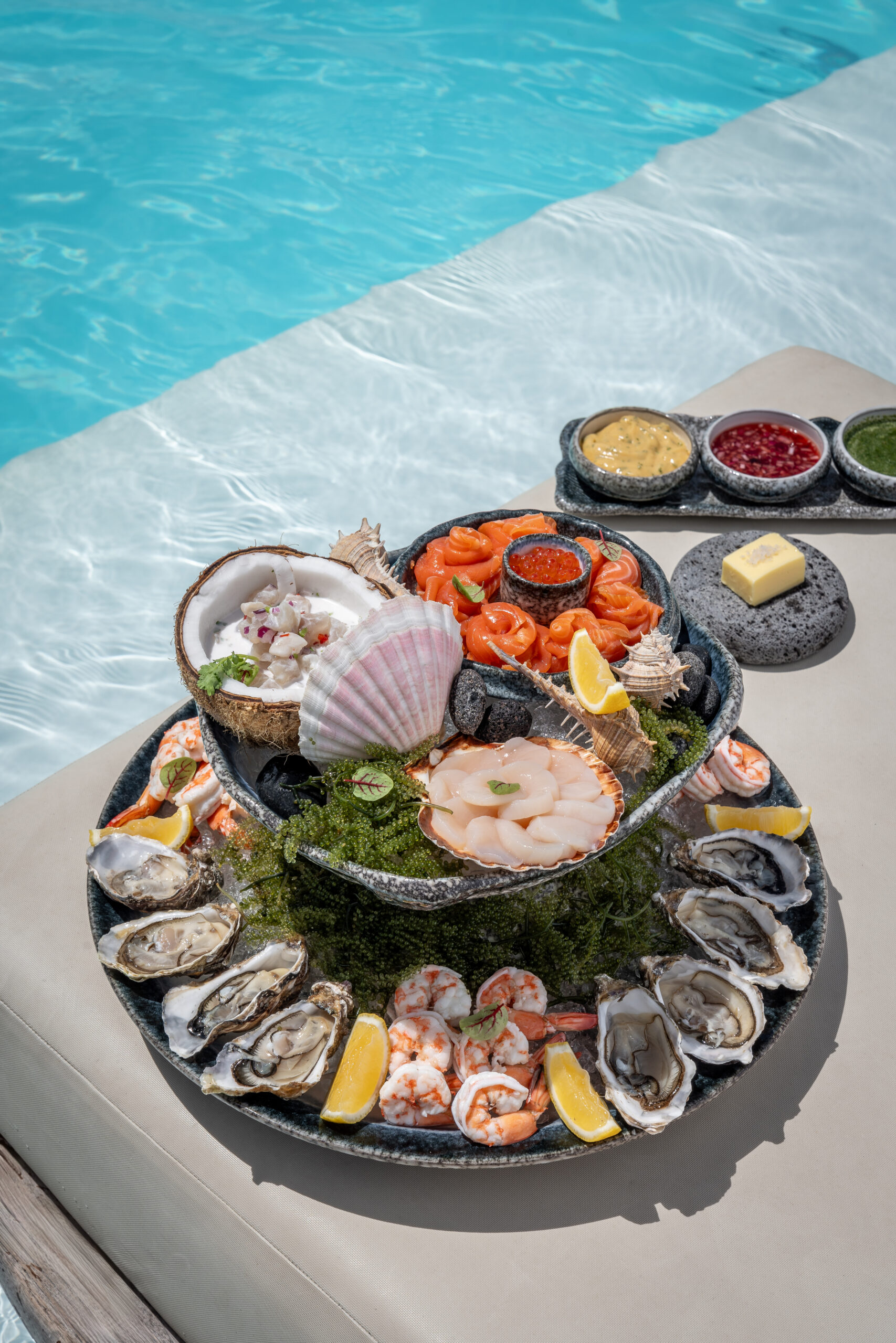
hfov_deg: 22.6
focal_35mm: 60
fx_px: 2240
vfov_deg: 33.4
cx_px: 448
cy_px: 672
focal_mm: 60
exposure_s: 1/320
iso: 100
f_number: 11
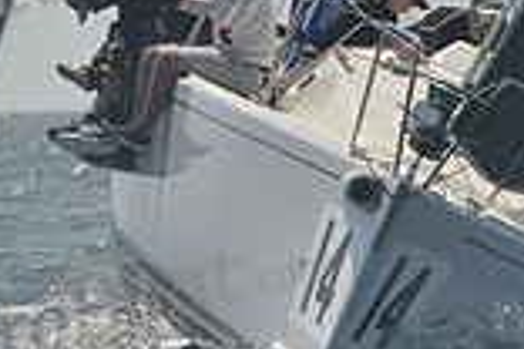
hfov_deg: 1.9
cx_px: 507
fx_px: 16185
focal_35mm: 1112
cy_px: 92
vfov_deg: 1.2
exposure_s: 1/1250
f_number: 8
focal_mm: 300
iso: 280
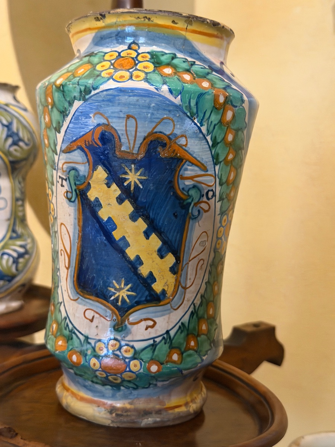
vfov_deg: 39.7
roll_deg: -3.6
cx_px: 168
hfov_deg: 30.3
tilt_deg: -5.7
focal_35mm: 48
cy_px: 224
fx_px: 619
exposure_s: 1/33
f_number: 1.78
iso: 500
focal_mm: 6.76
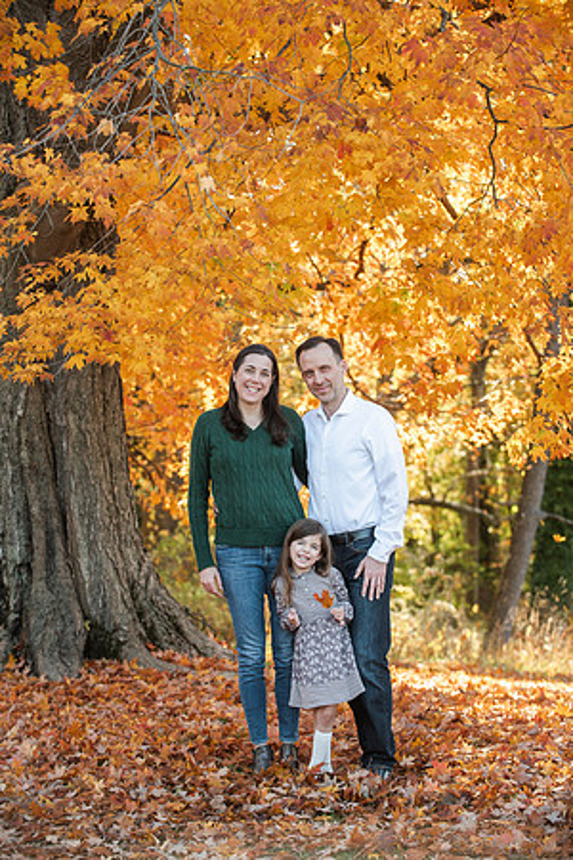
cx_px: 286
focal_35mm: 95
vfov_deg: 21.5
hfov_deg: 14.4
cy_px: 430
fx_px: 2268
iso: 500
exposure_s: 1/320
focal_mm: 95
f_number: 4.5
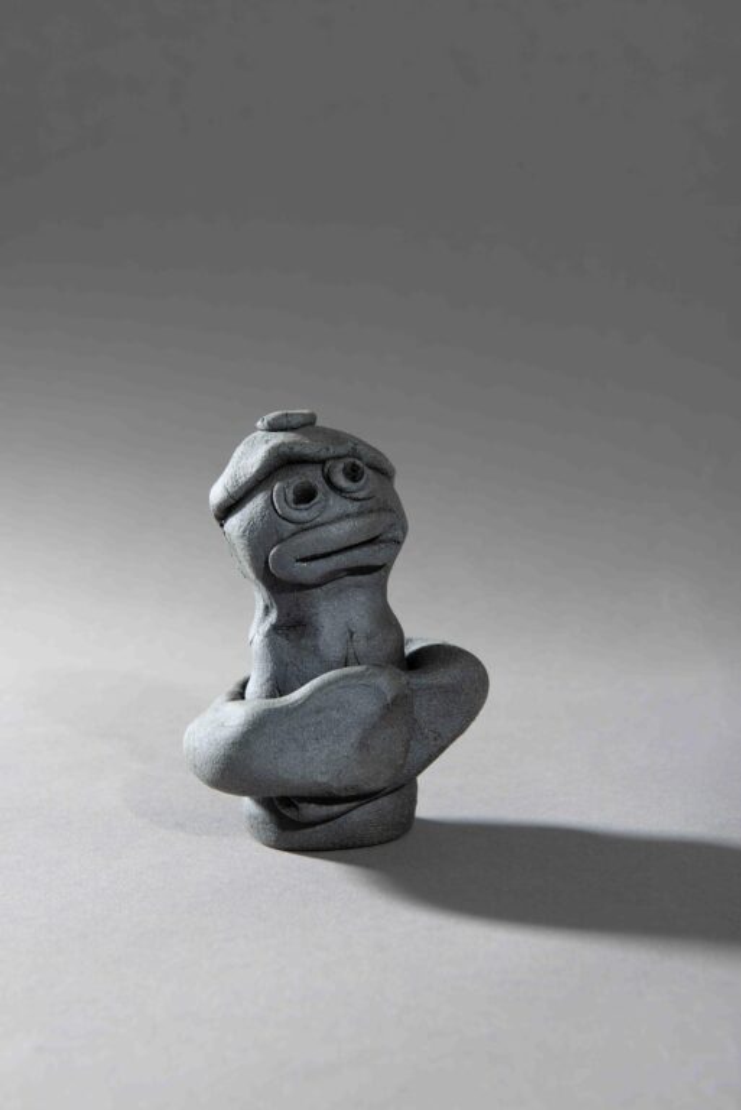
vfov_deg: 28.8
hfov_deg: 19.5
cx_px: 370
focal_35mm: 70
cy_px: 555
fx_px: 2158
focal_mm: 70
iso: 50
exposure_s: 1/125
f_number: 11
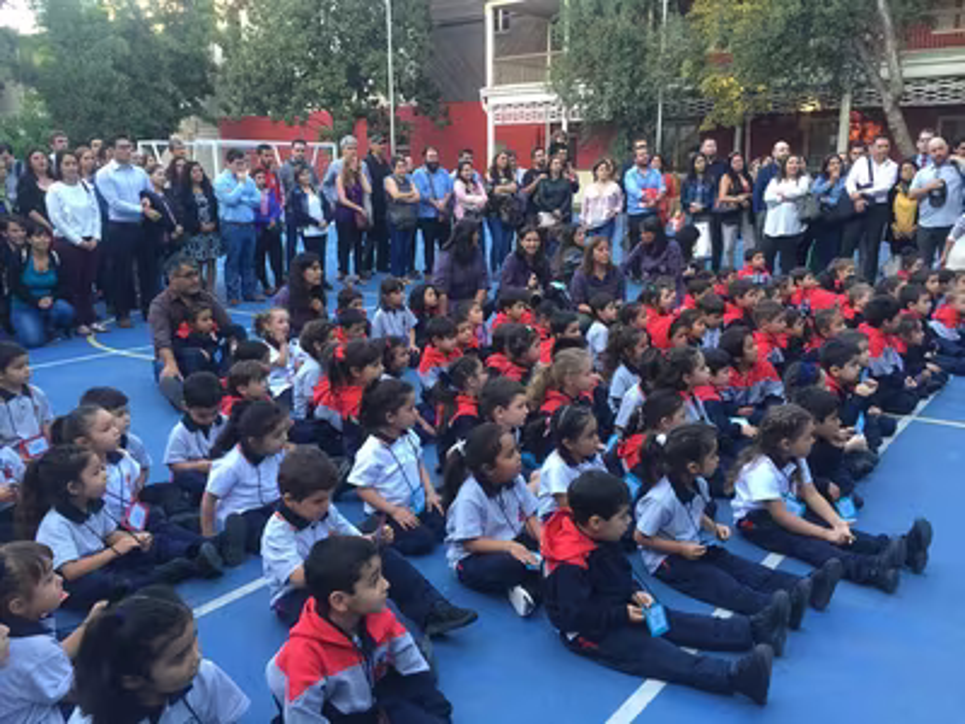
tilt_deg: -13.8
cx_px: 482
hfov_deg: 61.7
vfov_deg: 48.2
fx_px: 808
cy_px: 362
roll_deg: +0.2
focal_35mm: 29
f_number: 2.2
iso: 40
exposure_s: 1/33
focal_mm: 4.15
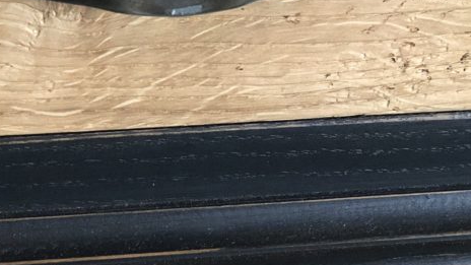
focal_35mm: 125
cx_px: 172
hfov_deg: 17.1
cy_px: 167
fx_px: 1561
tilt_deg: -35.2
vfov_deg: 9.7
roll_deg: -2.9
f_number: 2.4
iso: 160
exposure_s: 1/14
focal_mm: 6
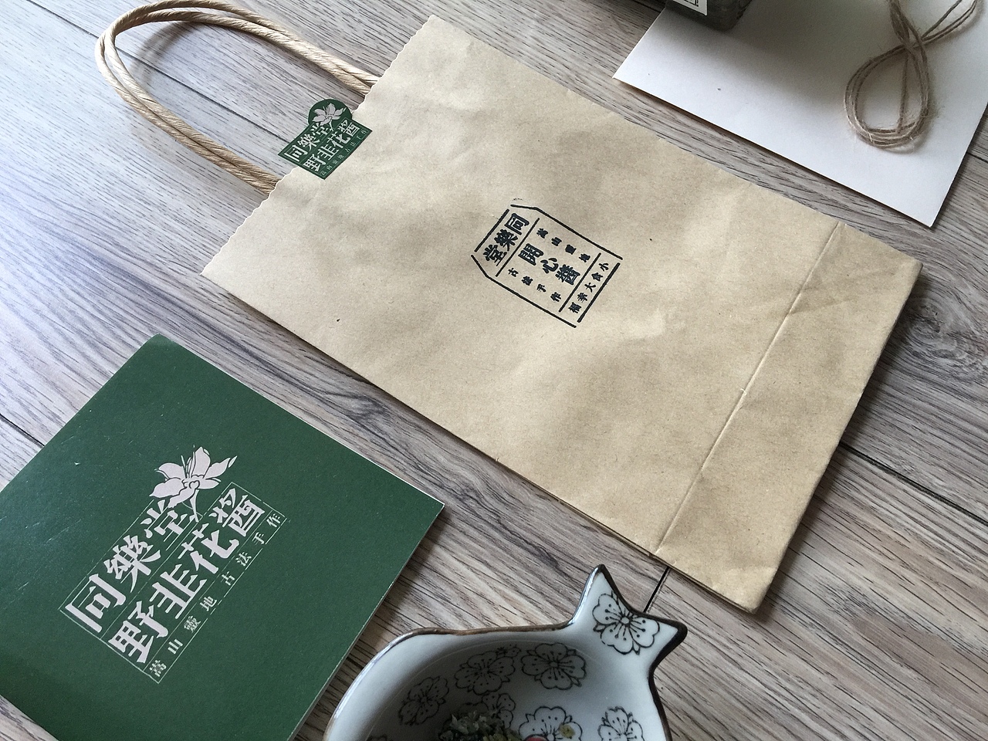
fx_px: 828
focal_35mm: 29
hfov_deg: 61.7
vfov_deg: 48.2
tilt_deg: -64.9
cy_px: 370
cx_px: 494
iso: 64
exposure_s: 1/33
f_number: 2.2
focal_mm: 4.15
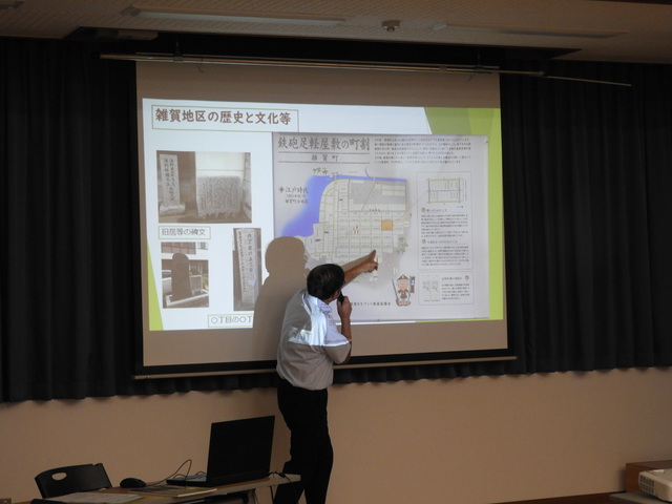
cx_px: 336
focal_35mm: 80
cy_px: 252
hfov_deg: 24.4
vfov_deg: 18.4
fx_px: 1553
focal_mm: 14.3
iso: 400
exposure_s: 1/50
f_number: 4.5
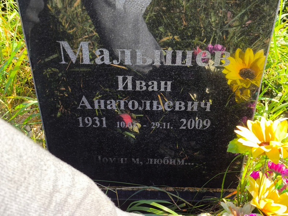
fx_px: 416
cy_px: 108
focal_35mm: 50
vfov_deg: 29.1
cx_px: 144
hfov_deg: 38.2
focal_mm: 4.71
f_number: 1.7
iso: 50
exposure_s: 1/224
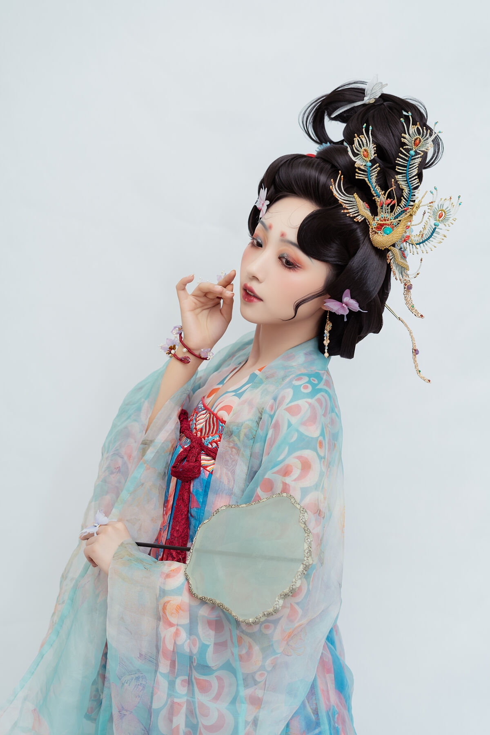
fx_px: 1020
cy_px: 368
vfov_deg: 39.6
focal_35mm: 50
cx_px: 245
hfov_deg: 27.0
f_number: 2.8
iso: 100
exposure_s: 1/125
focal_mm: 50
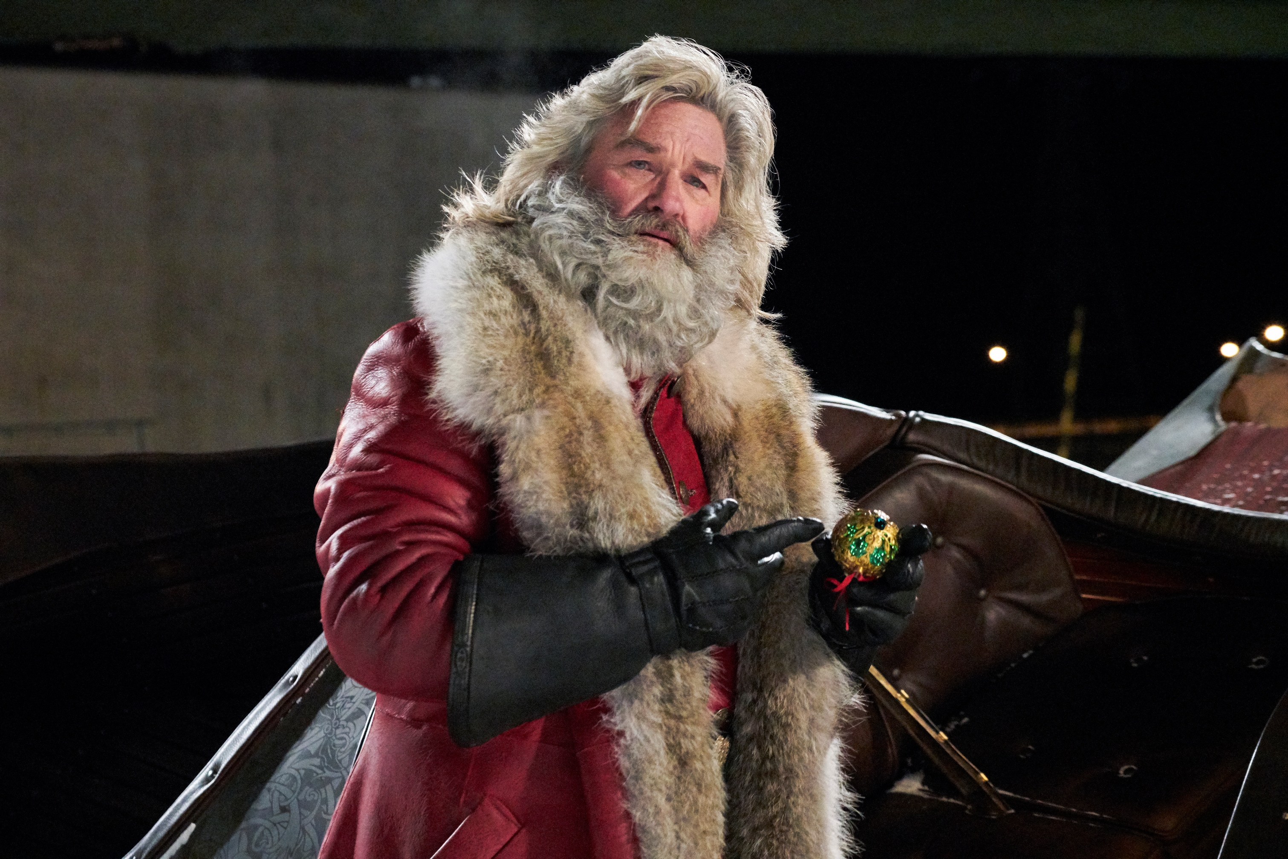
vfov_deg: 17.1
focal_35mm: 80
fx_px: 2863
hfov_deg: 25.4
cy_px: 430
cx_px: 644
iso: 12800
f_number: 5.6
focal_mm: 80
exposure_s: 1/100
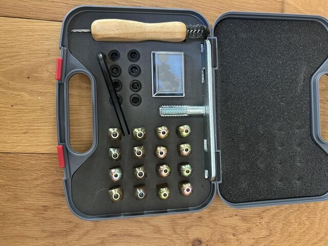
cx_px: 164
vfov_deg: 53.1
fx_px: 246
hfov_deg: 67.3
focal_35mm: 26
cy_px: 123
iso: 640
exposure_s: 1/40
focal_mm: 5.7
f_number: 1.5
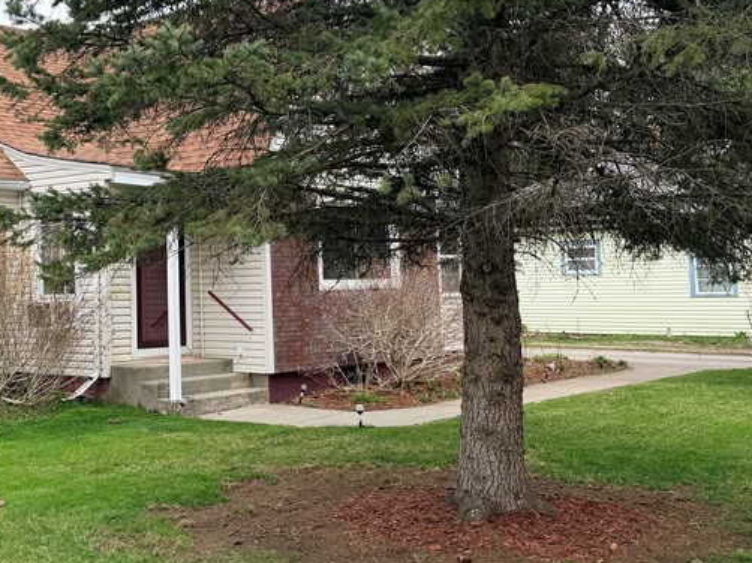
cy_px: 186
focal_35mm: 49
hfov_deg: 37.6
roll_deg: +1.0
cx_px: 157
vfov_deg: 29.4
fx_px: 1064
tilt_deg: +4.5
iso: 100
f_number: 1.78
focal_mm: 6.76
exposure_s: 1/2445
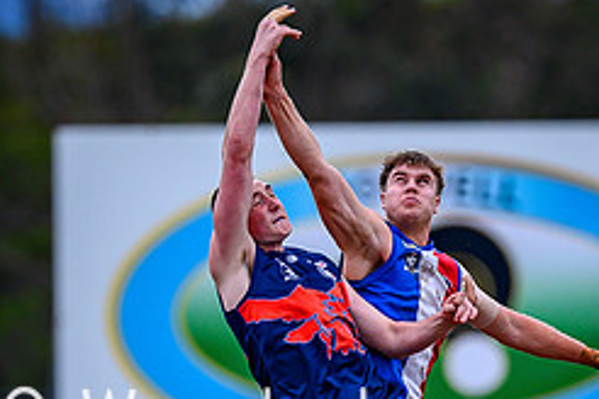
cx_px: 338
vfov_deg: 0.8
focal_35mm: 1662
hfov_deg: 1.2
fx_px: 27652
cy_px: 348
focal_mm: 500
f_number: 4
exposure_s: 1/1600
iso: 720
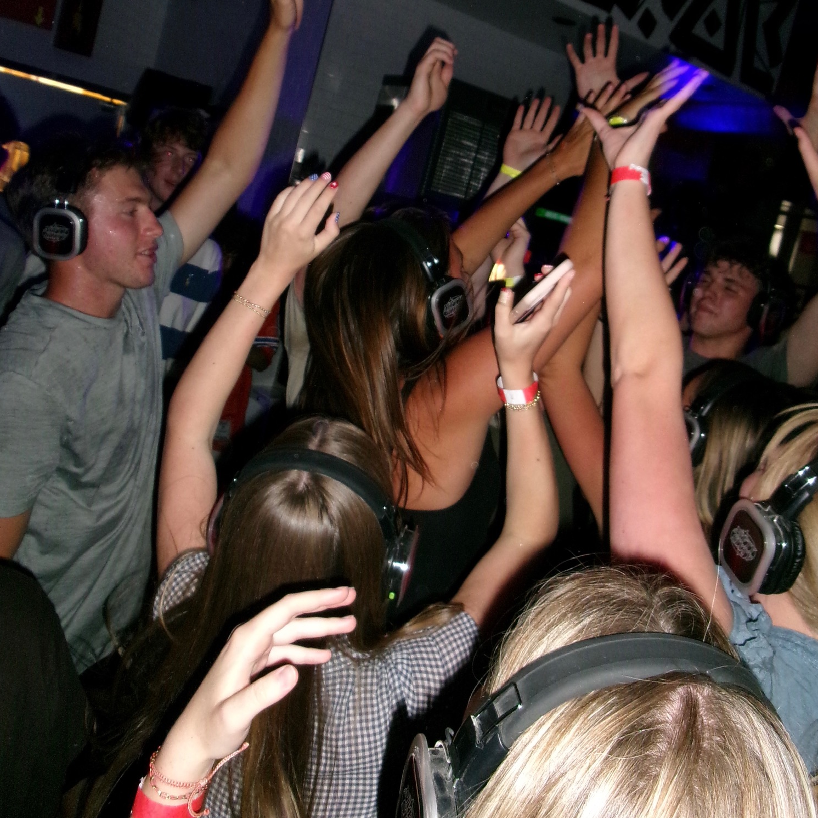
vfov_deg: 47.7
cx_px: 418
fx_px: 909
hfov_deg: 48.4
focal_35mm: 34
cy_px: 279
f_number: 3.9
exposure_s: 1/50
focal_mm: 5.1
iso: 500
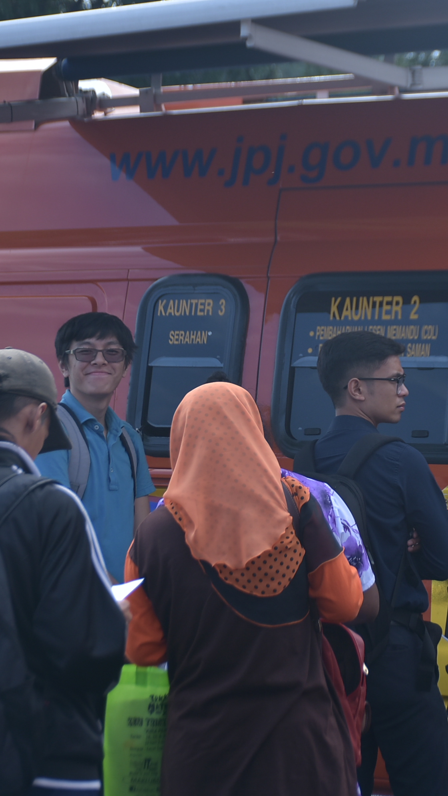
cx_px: 307
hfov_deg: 10.3
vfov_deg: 18.2
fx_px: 2493
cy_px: 398
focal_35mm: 118
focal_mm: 50
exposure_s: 1/500
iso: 100
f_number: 4.8
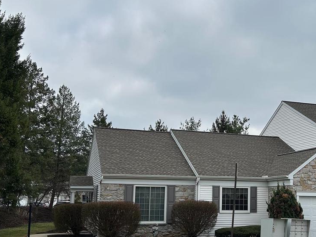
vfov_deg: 28.4
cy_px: 154
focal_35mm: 51
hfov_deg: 36.3
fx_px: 466
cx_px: 250
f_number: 1.5
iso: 50
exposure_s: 1/6993
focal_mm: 5.7
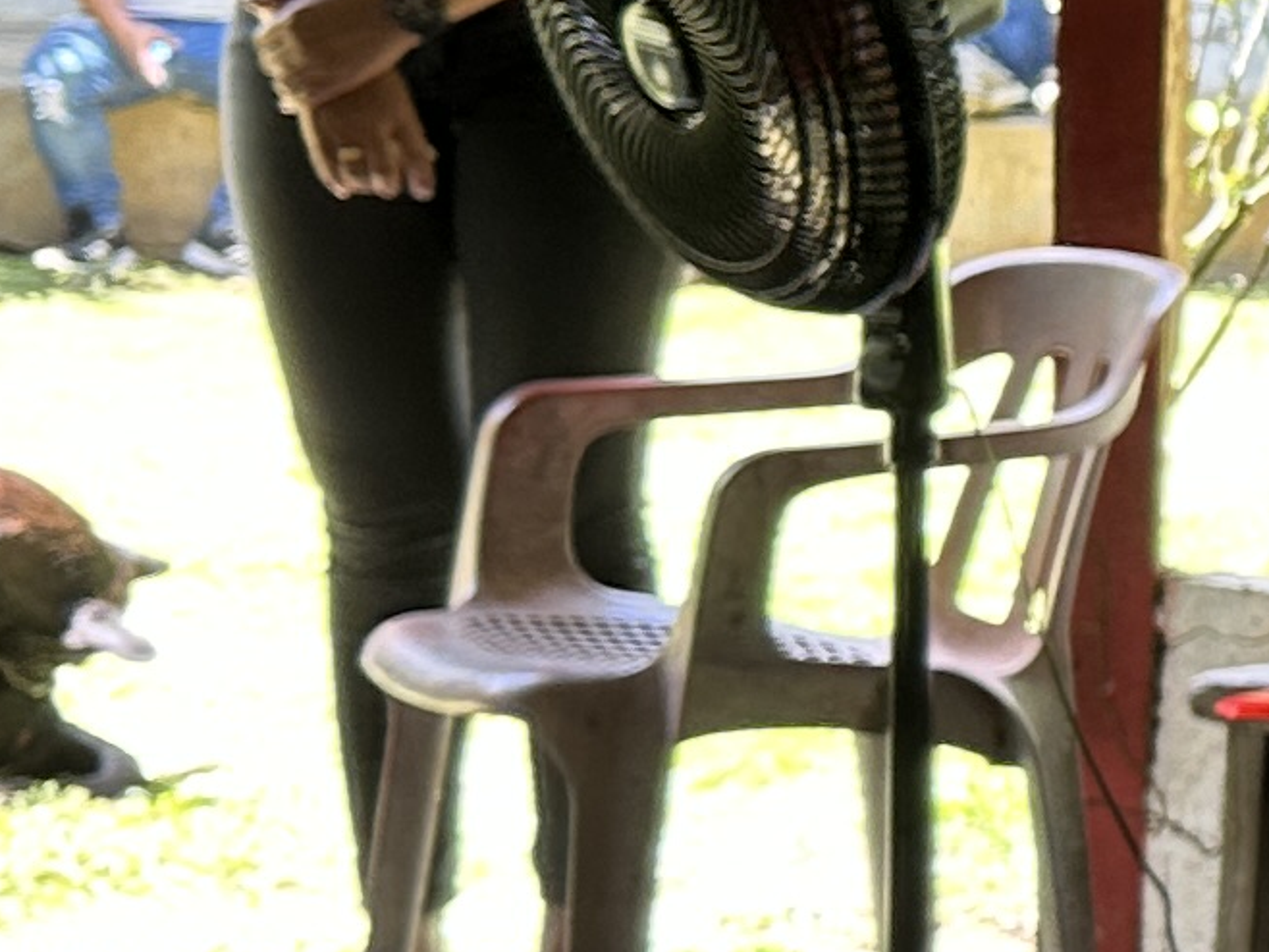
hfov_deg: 11.6
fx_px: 5391
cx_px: 2794
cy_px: 399
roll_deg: -3.8
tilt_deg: -4.2
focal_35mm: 147
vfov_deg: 10.1
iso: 64
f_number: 1.78
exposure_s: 1/142
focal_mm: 6.86
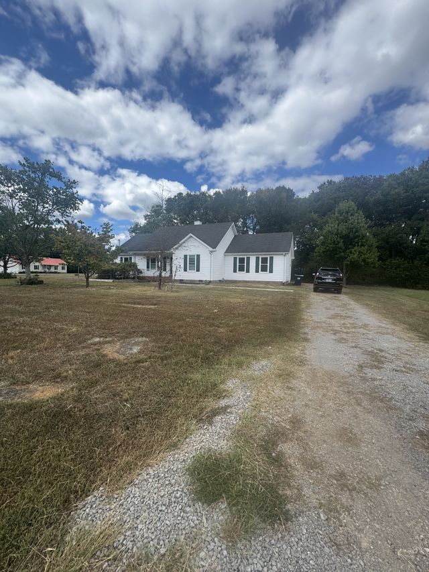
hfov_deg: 85.7
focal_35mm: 14
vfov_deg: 102.1
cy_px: 286
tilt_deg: -2.7
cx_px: 214
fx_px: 231
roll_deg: -1.1
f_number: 2.2
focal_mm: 2.22
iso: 50
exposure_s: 1/1178
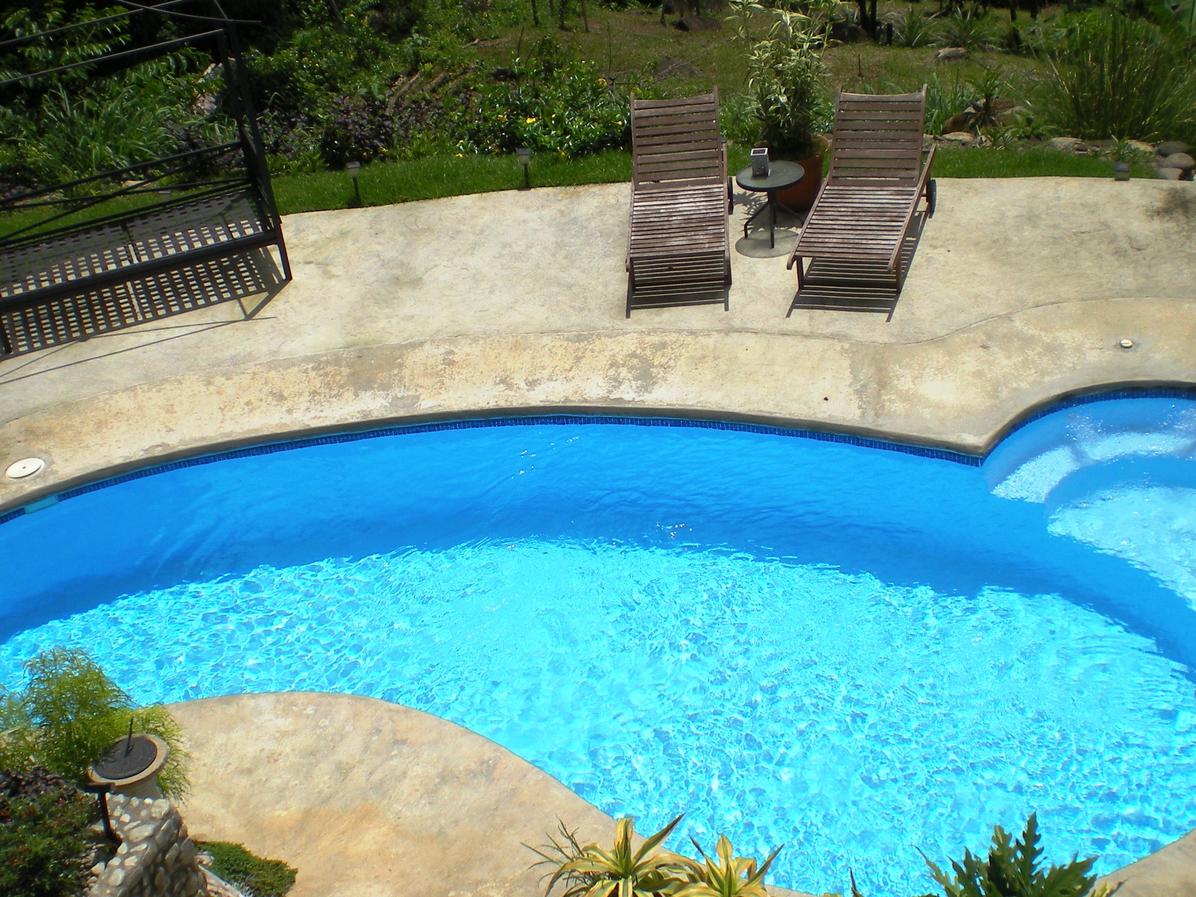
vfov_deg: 27.5
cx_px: 606
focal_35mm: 53
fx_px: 1831
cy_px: 525
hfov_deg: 36.2
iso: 64
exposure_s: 1/969
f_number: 4.6
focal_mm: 6.3
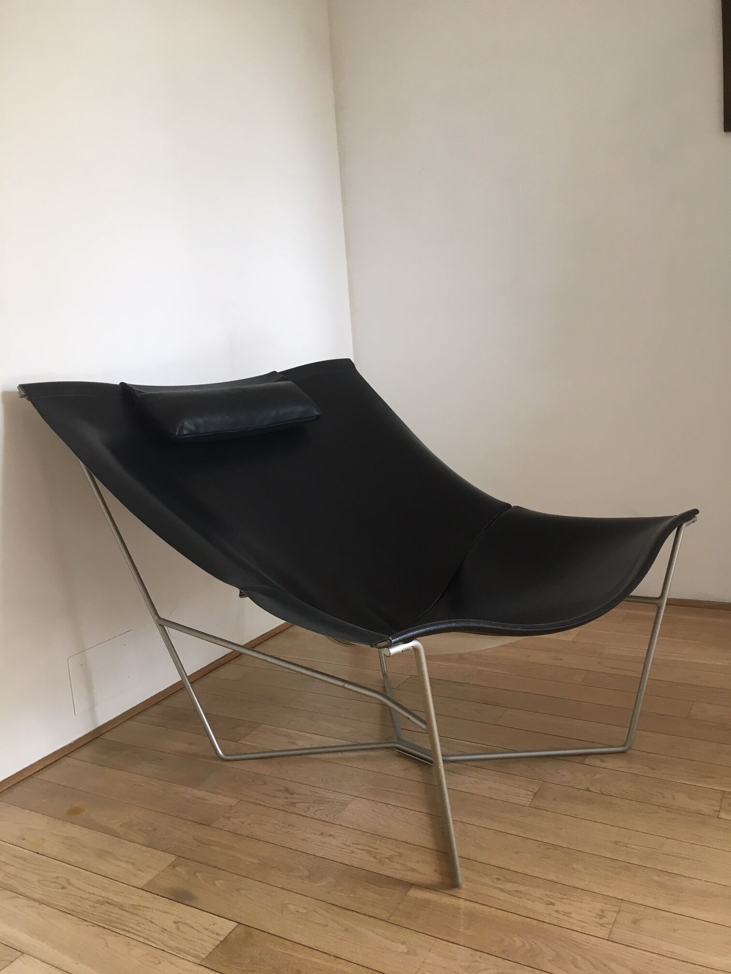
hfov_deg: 48.2
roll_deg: +3.5
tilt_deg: -12.2
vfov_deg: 61.7
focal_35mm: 29
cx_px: 366
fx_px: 817
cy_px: 487
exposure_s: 1/33
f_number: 2.2
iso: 80
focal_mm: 4.15
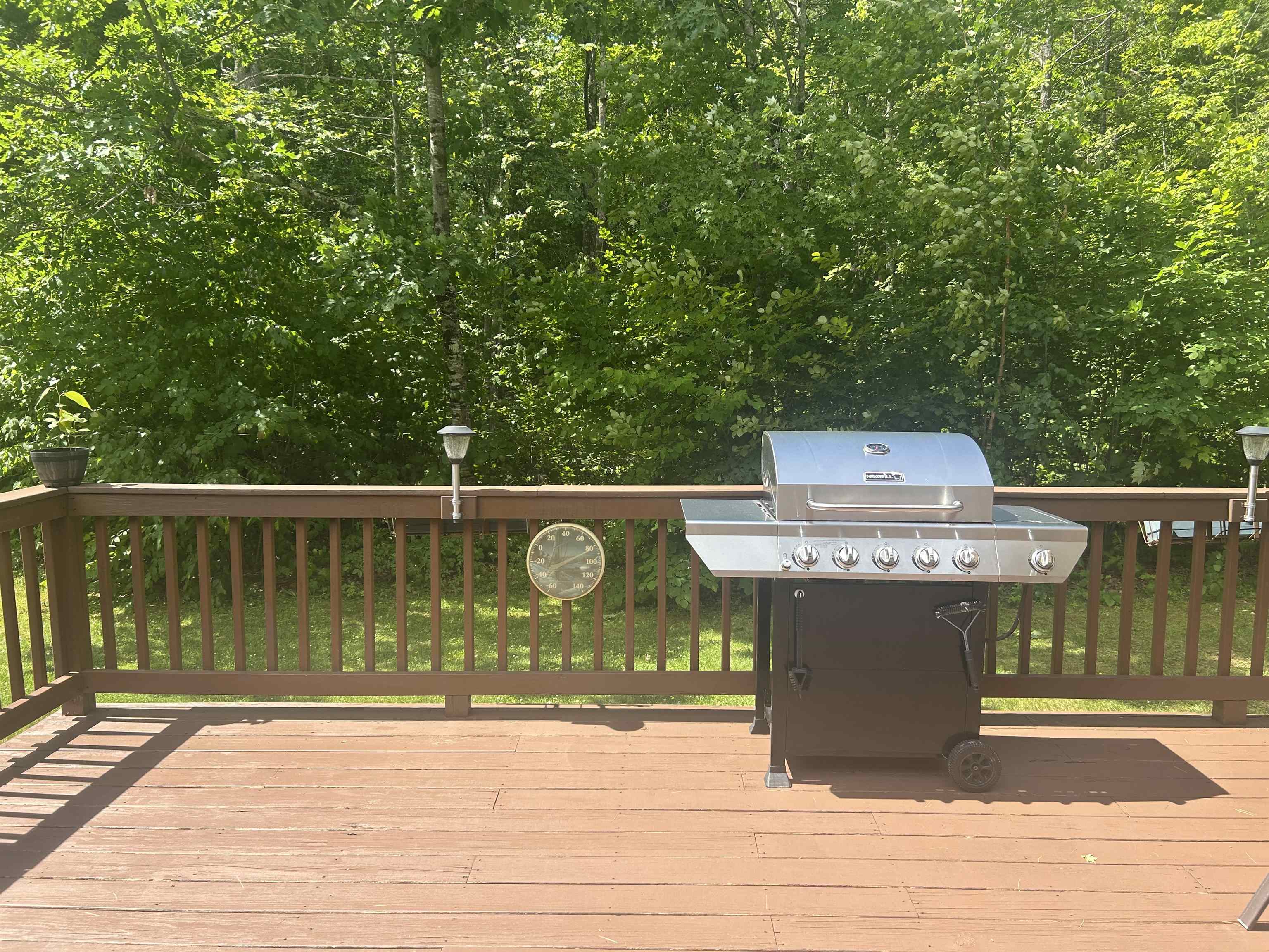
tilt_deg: -7.4
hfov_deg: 67.3
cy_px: 476
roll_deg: +2.5
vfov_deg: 53.1
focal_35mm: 26
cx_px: 634
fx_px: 953
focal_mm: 5.7
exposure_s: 1/1079
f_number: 1.5
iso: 50
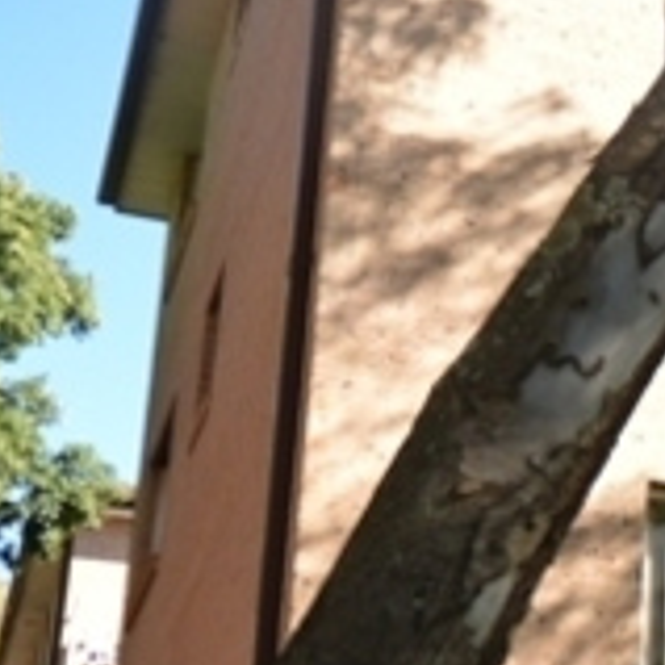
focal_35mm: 82
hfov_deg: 16.4
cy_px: 537
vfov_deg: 20.9
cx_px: 1317
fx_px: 1782
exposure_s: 1/60
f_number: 4
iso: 220
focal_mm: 10
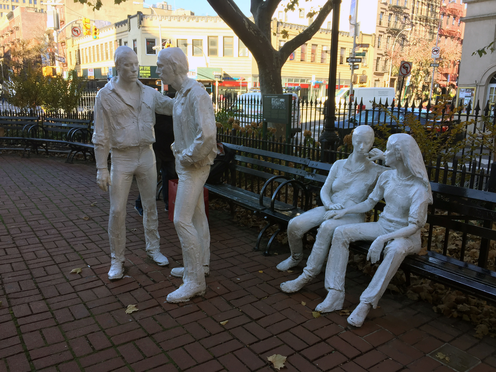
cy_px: 186
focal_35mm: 29
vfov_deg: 48.2
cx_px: 248
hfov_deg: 61.7
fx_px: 416
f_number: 2.2
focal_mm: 4.15
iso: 32
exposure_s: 1/146
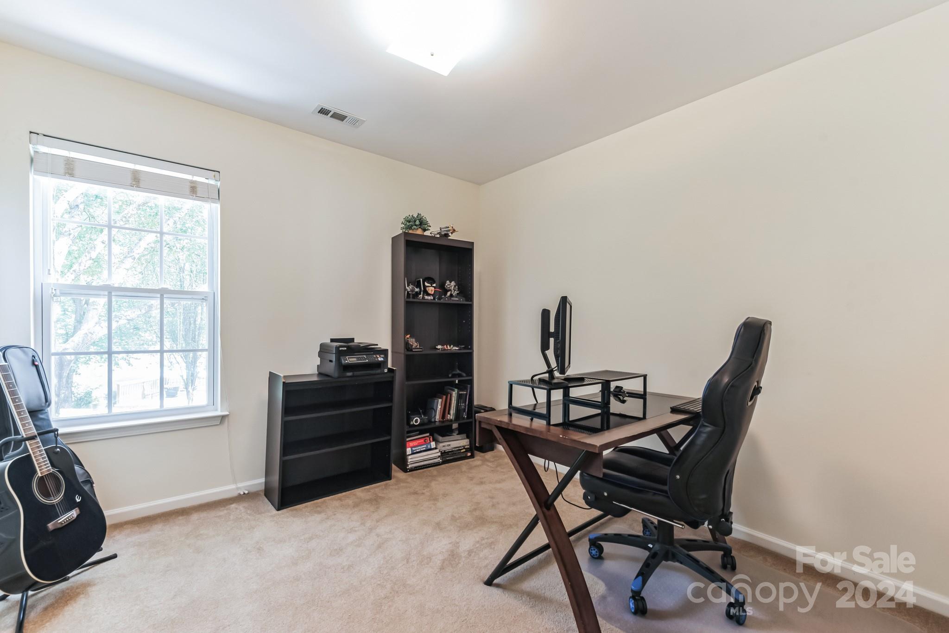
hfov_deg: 100.4
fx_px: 395
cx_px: 474
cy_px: 316
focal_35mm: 15
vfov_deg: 77.3
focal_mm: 15
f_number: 8
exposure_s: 1/8
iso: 200
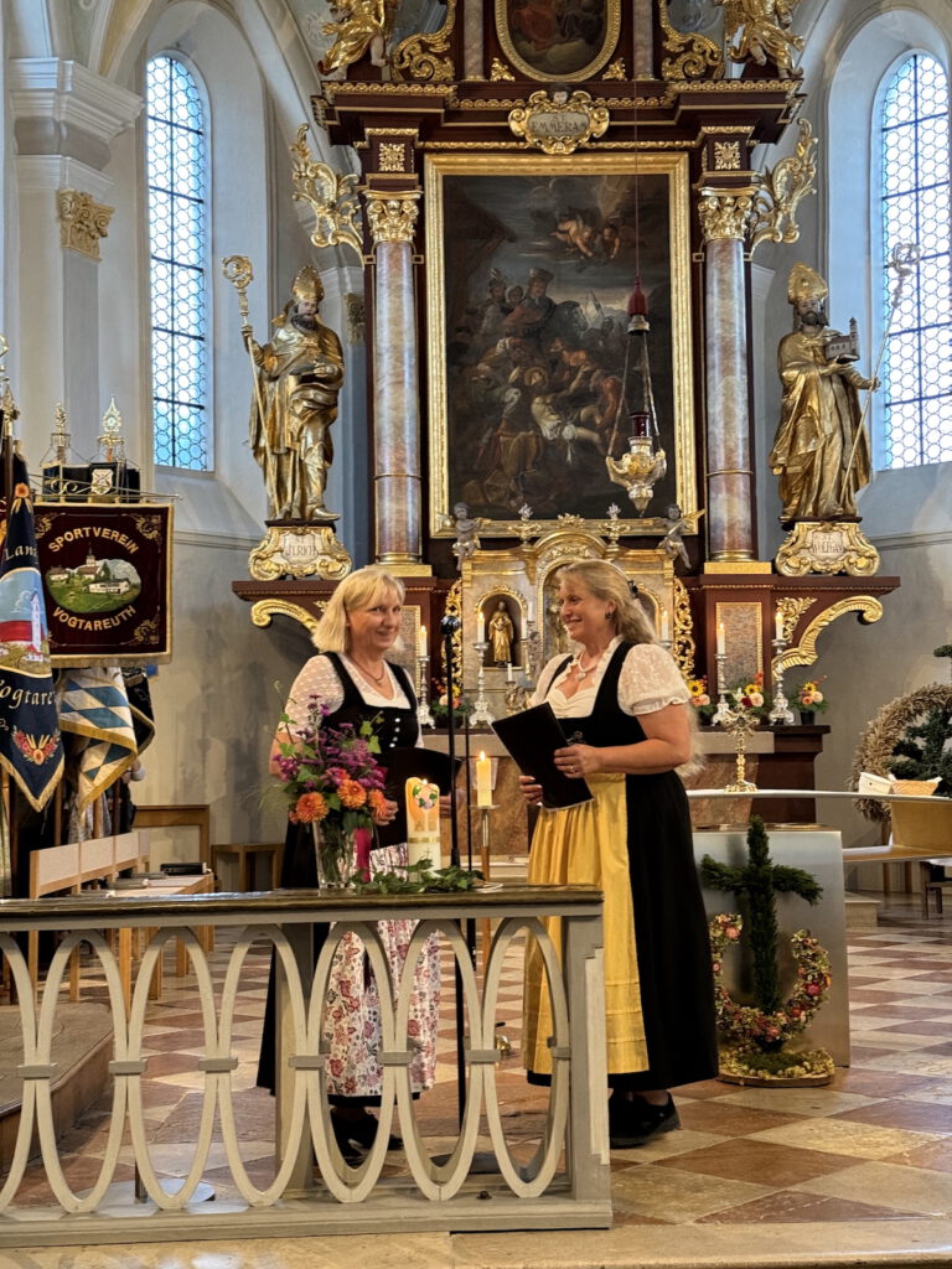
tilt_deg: +5.1
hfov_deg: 30.3
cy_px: 634
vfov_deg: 39.7
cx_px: 476
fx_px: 1760
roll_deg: +0.3
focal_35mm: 48
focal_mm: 6.76
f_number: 1.78
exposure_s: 1/33
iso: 320
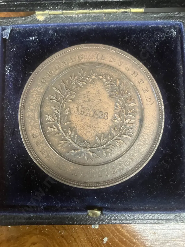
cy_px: 124
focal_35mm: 28
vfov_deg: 63.4
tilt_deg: -80.3
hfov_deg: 49.7
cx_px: 92
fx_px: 200
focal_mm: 3.99
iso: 500
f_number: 1.8
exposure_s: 1/25
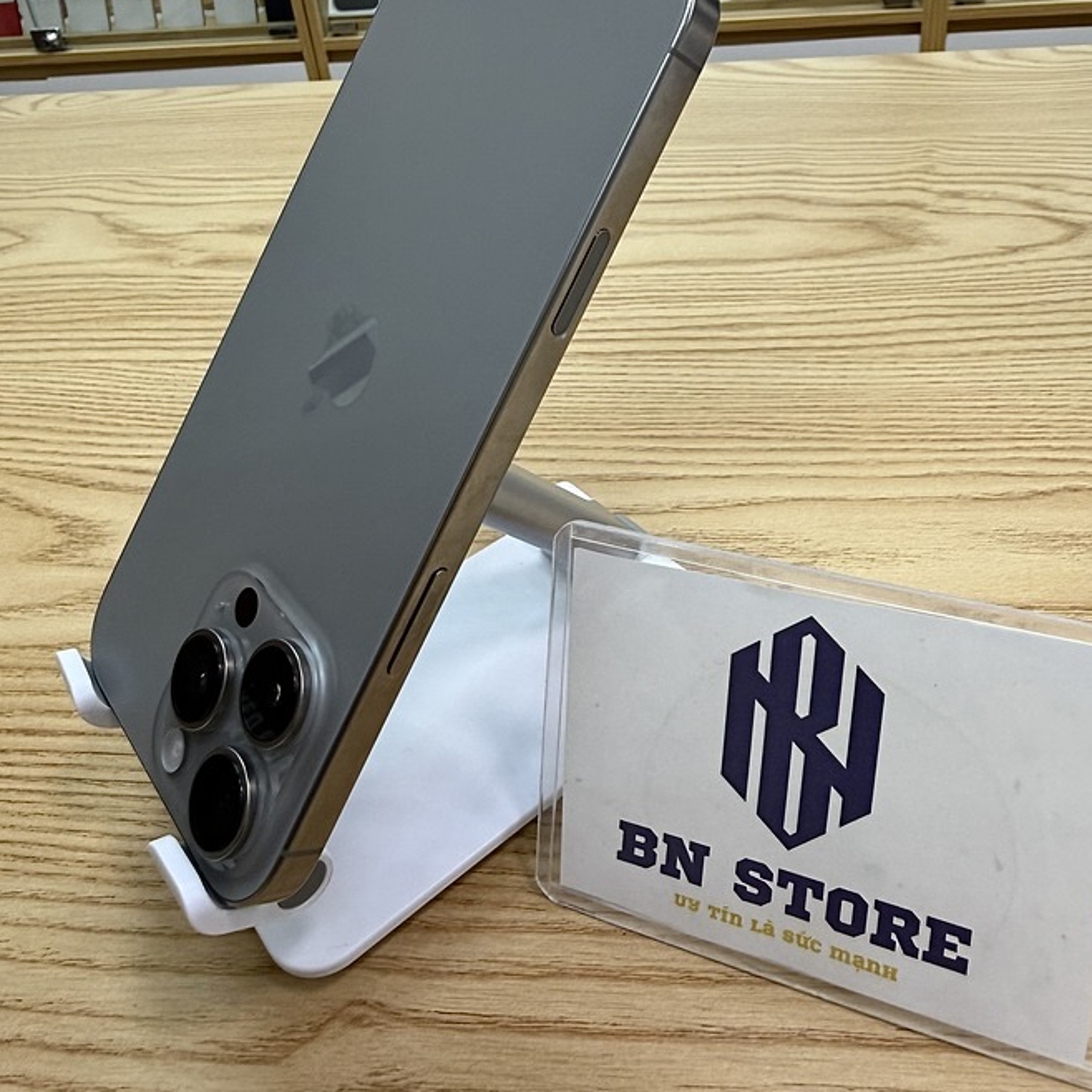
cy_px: 352
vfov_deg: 54.3
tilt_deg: -28.4
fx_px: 1035
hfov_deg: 55.6
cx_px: 552
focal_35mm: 29
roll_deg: +4.8
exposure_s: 1/120
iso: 80
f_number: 2.2
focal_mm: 2.22
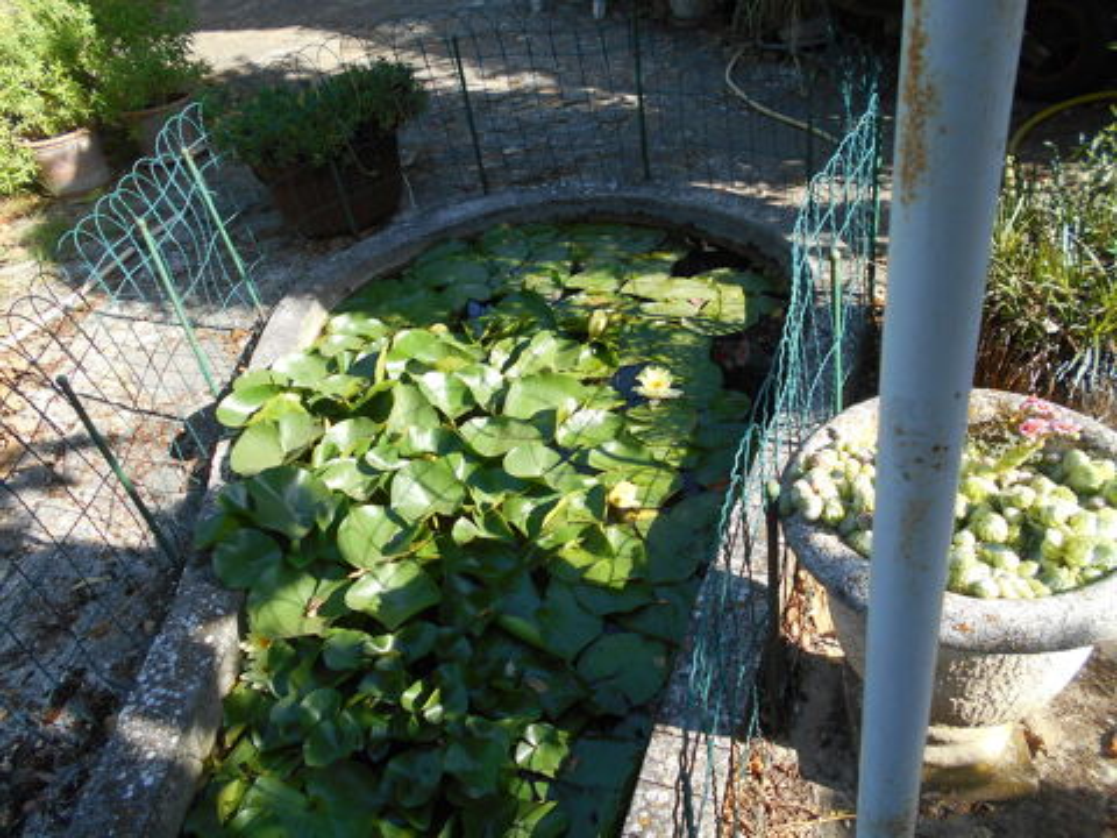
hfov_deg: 67.3
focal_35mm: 26
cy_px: 419
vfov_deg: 53.1
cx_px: 558
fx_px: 839
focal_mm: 4.6
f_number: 3.2
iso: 80
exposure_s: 1/250
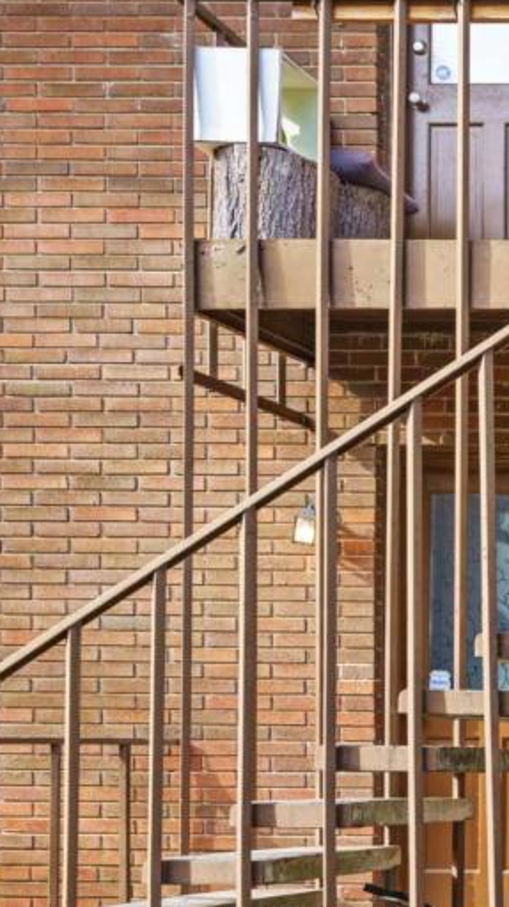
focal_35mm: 64
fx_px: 1537
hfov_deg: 14.9
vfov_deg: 32.3
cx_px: 1053
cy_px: 664
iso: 1250
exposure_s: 1/400
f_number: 6.3
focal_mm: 26
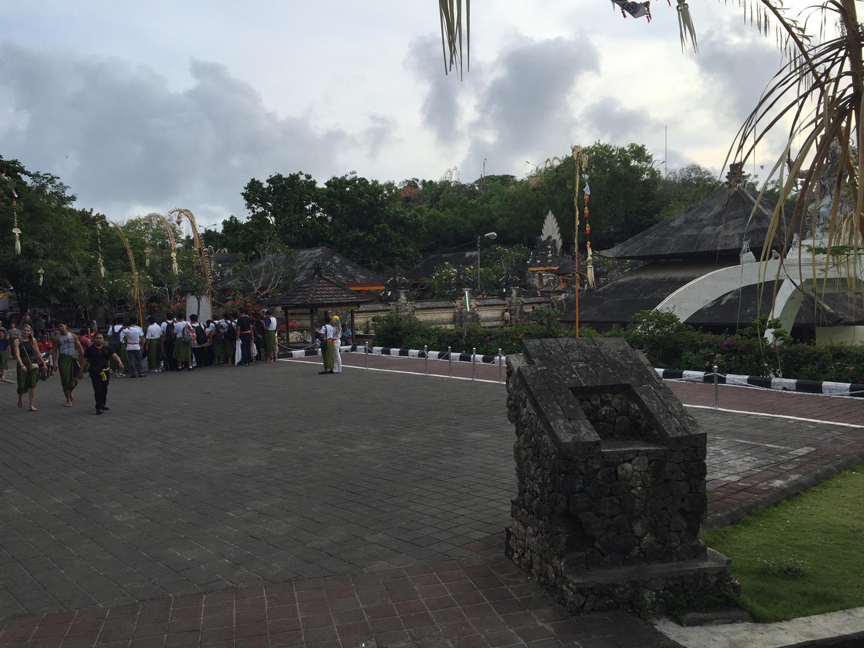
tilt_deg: -2.2
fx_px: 724
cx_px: 432
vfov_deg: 48.2
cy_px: 324
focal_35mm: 29
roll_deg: +0.3
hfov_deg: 61.7
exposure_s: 1/1236
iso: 32
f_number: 2.2
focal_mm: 4.15
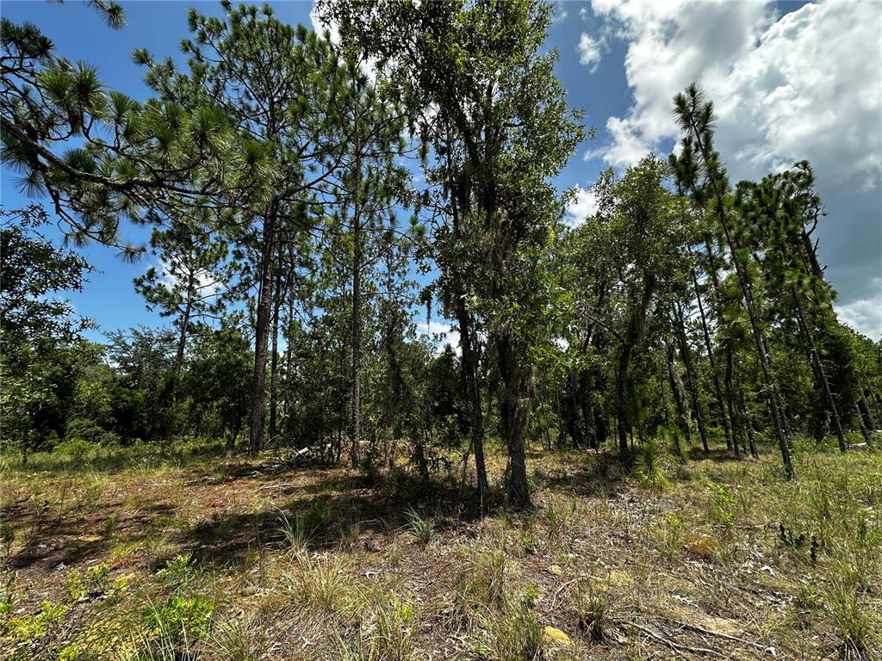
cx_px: 441
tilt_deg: +13.6
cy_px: 330
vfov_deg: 85.7
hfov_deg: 102.1
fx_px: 357
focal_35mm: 14
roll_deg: +2.8
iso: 40
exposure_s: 1/824
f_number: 2.2
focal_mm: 2.22
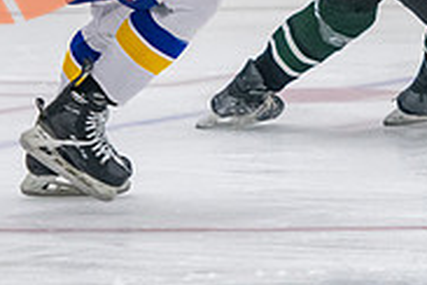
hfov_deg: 3.4
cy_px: -157
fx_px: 7128
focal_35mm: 601
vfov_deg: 2.3
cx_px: 291
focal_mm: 135
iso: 2000
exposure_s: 1/640
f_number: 3.2
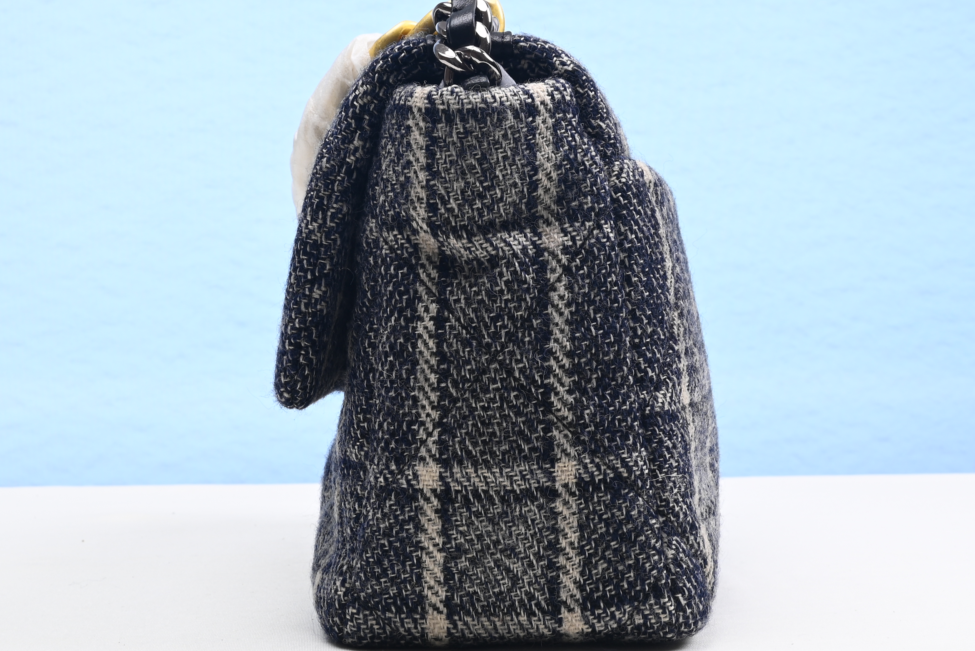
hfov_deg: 25.6
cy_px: 158
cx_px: 426
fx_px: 2140
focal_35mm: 79
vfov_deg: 17.2
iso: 100
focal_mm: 41
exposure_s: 1/2
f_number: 16
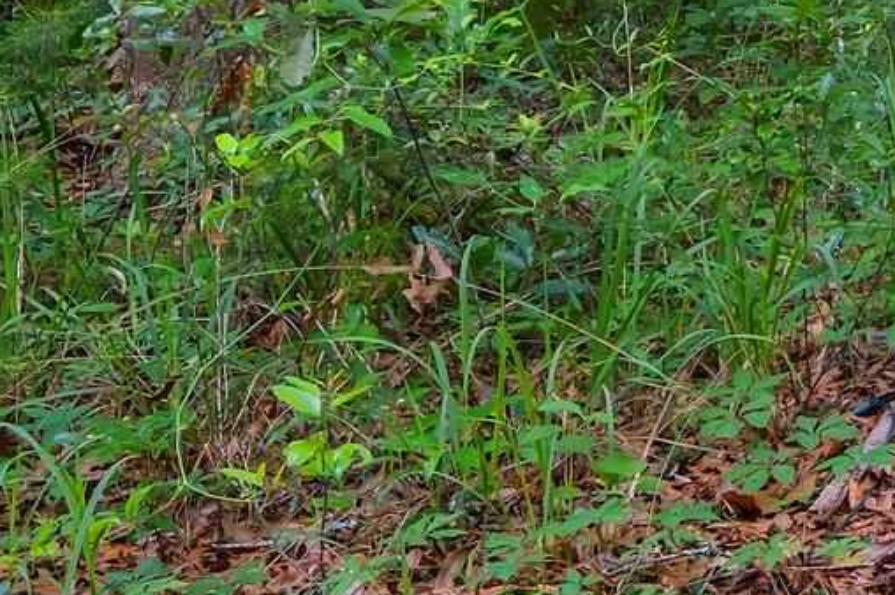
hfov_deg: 15.5
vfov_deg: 11.3
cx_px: 1520
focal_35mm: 117
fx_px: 2907
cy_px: -270
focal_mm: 19.1
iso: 250
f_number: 8
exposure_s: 1/10
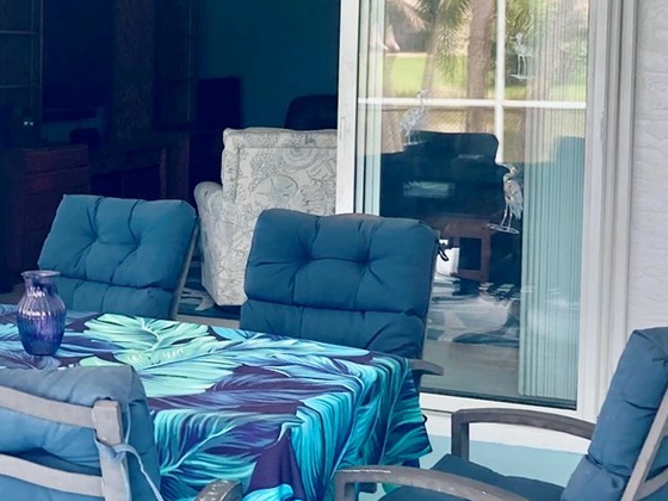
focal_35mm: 80
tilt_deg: -3.9
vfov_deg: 18.3
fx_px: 1544
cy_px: 120
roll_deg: -0.6
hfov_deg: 23.8
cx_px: 80
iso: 25
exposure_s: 1/121
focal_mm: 3.99
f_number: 1.8
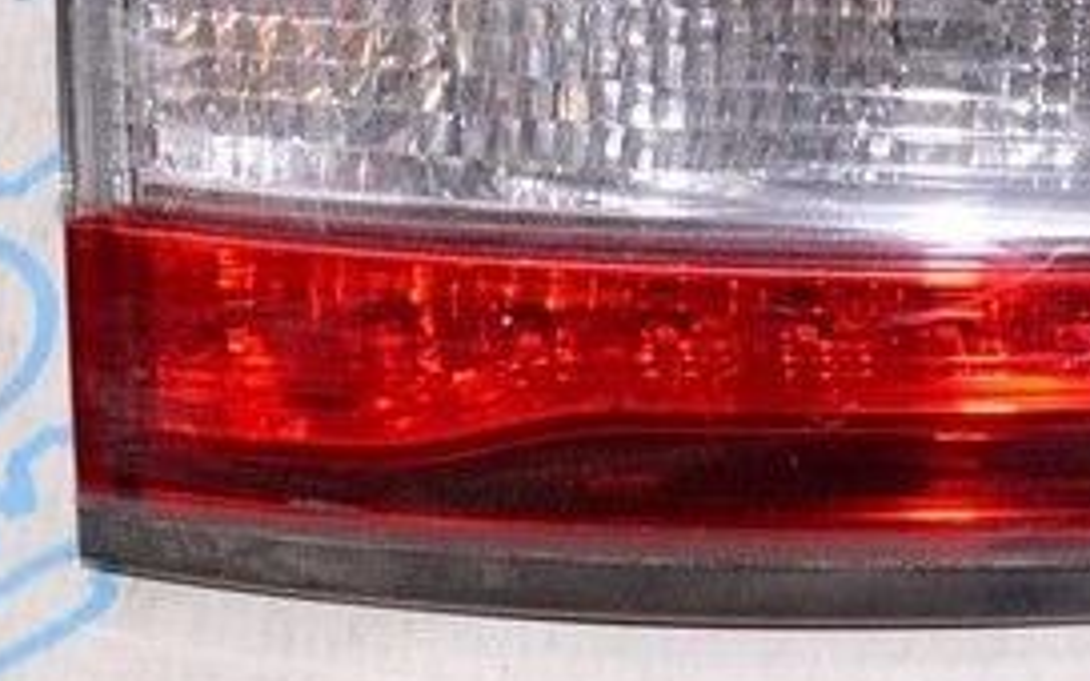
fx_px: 3592
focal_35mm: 121
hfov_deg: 16.7
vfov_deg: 10.7
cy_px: -78
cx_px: 1218
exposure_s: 1/200
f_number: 8
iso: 1600
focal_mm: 21
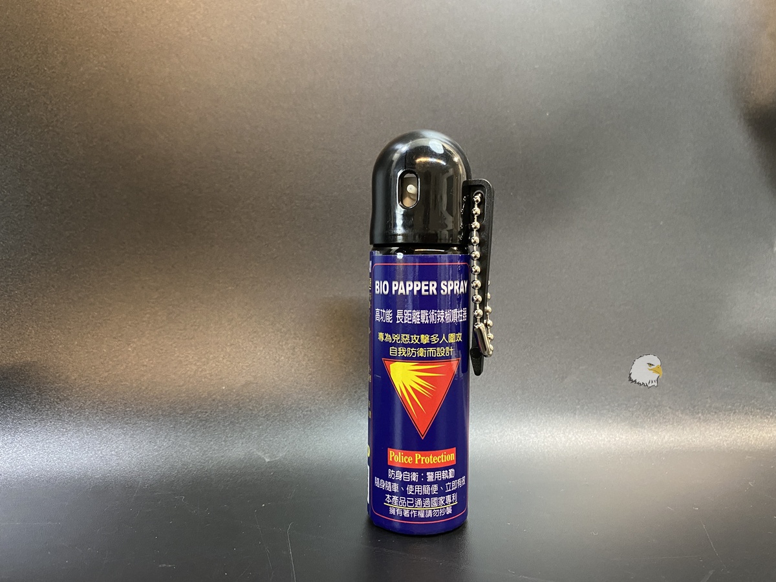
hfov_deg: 67.3
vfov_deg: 53.1
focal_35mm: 26
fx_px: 583
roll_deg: -0.8
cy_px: 291
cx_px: 388
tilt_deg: -2.9
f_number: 1.8
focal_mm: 4.25
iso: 500
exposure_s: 1/30
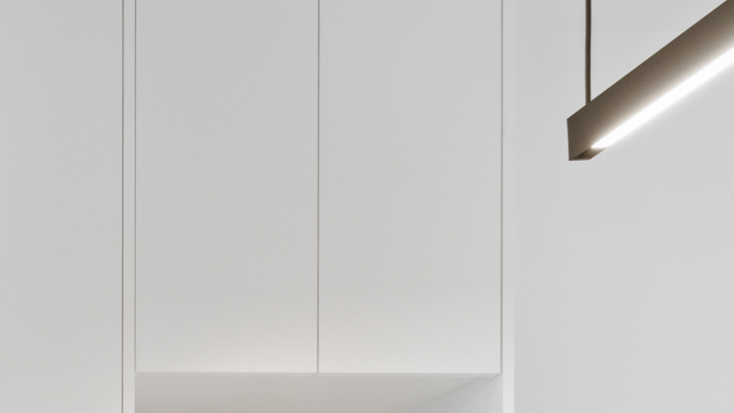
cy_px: 735
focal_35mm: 55
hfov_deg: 29.0
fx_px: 1063
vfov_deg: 17.8
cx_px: -274
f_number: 8
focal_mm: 16.5
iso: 800
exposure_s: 1/20
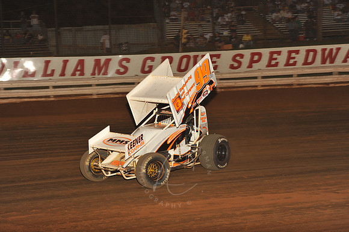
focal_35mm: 70
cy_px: 116
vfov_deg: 19.4
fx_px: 678
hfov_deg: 28.9
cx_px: 174
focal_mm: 70
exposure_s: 1/320
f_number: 8
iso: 800
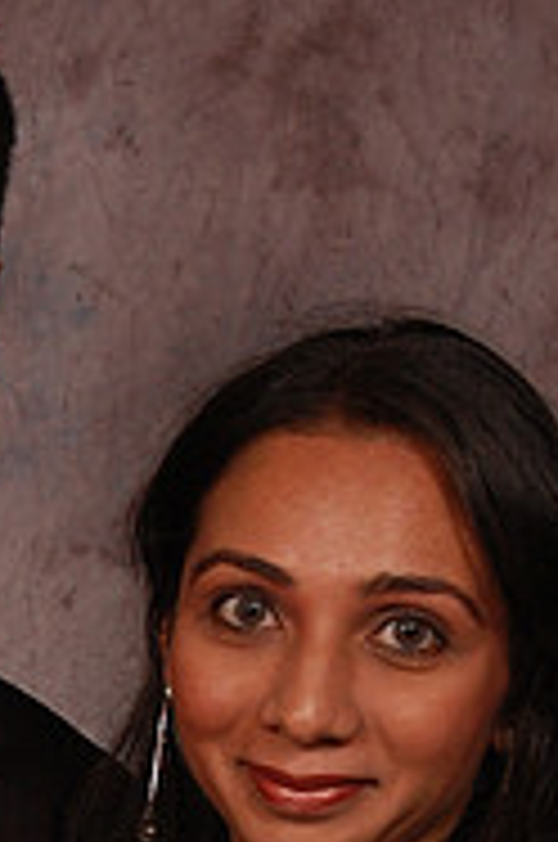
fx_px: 4890
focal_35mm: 210
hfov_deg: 6.5
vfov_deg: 9.6
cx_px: -135
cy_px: 1112
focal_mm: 45
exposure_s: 1/200
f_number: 5.6
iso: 400
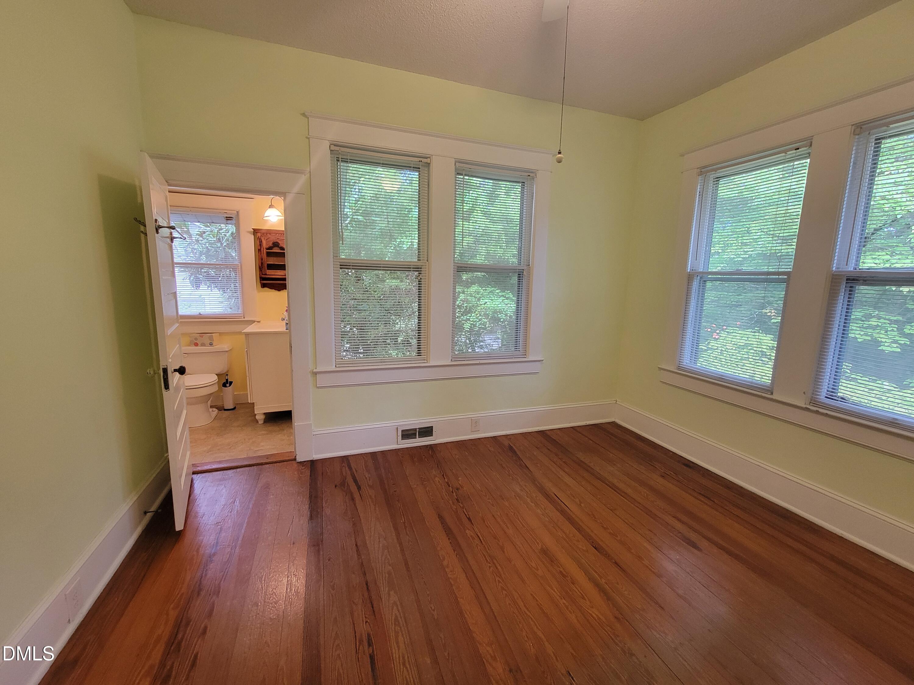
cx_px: 457
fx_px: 343
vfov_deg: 89.9
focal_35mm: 13
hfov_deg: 106.2
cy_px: 342
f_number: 2.2
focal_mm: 2.2
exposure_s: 1/60
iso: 250
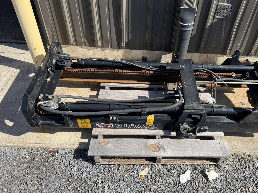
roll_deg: -4.7
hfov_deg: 61.3
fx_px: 216
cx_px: 150
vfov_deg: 48.1
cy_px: 82
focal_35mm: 29
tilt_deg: -41.9
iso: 80
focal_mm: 6.76
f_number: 1.78
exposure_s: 1/2703
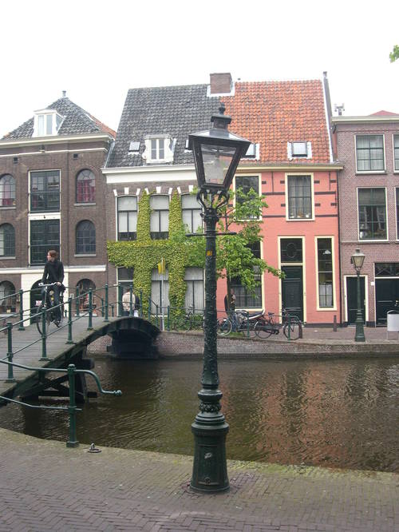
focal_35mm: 38
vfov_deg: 49.0
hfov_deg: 37.7
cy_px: 266
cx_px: 200
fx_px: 584
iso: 200
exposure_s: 1/108
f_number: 7.6
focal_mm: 8
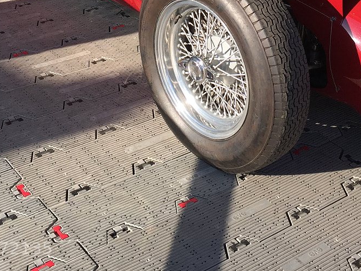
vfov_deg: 20.0
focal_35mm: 70
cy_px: -36
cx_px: 203
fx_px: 730
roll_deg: -0.8
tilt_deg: -16.9
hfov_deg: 27.8
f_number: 2.2
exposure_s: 1/860
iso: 32
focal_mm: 4.15
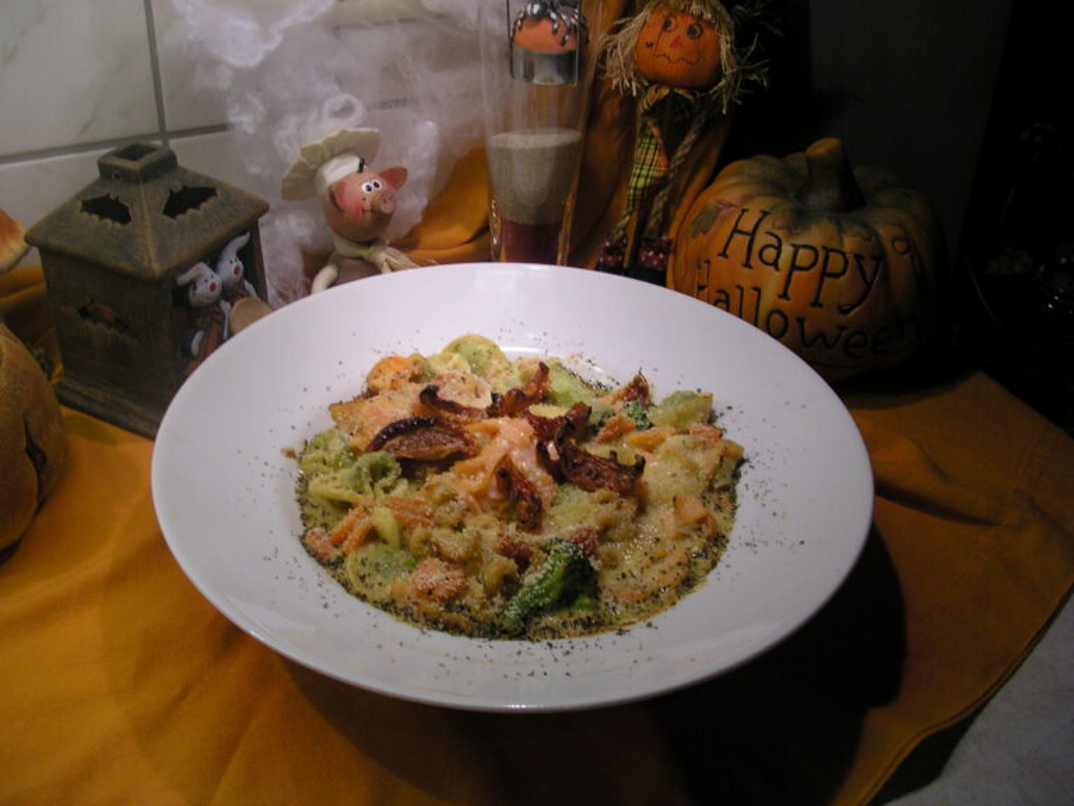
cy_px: 403
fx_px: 1148
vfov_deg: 38.7
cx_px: 537
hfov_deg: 50.1
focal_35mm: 37
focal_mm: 5.6
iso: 100
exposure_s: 1/41.7
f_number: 2.7
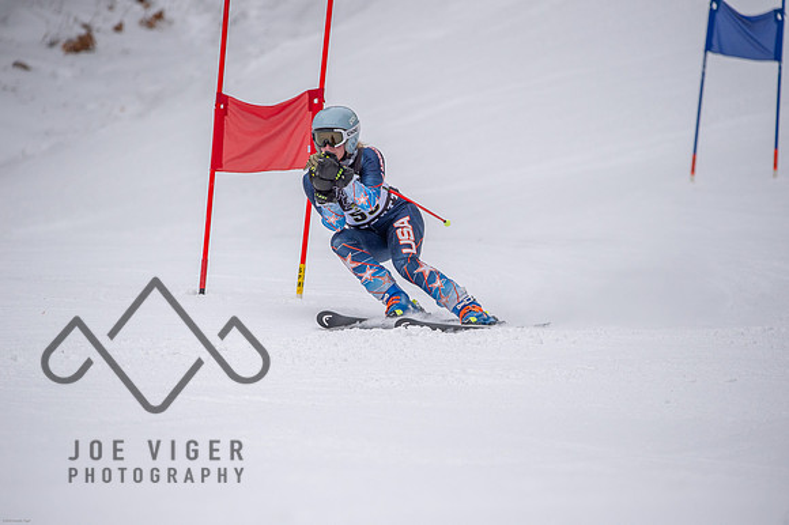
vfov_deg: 3.1
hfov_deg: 4.7
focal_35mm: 440
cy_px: 262
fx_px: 9637
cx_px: 394
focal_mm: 440
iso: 2000
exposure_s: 1/4000
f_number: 6.3
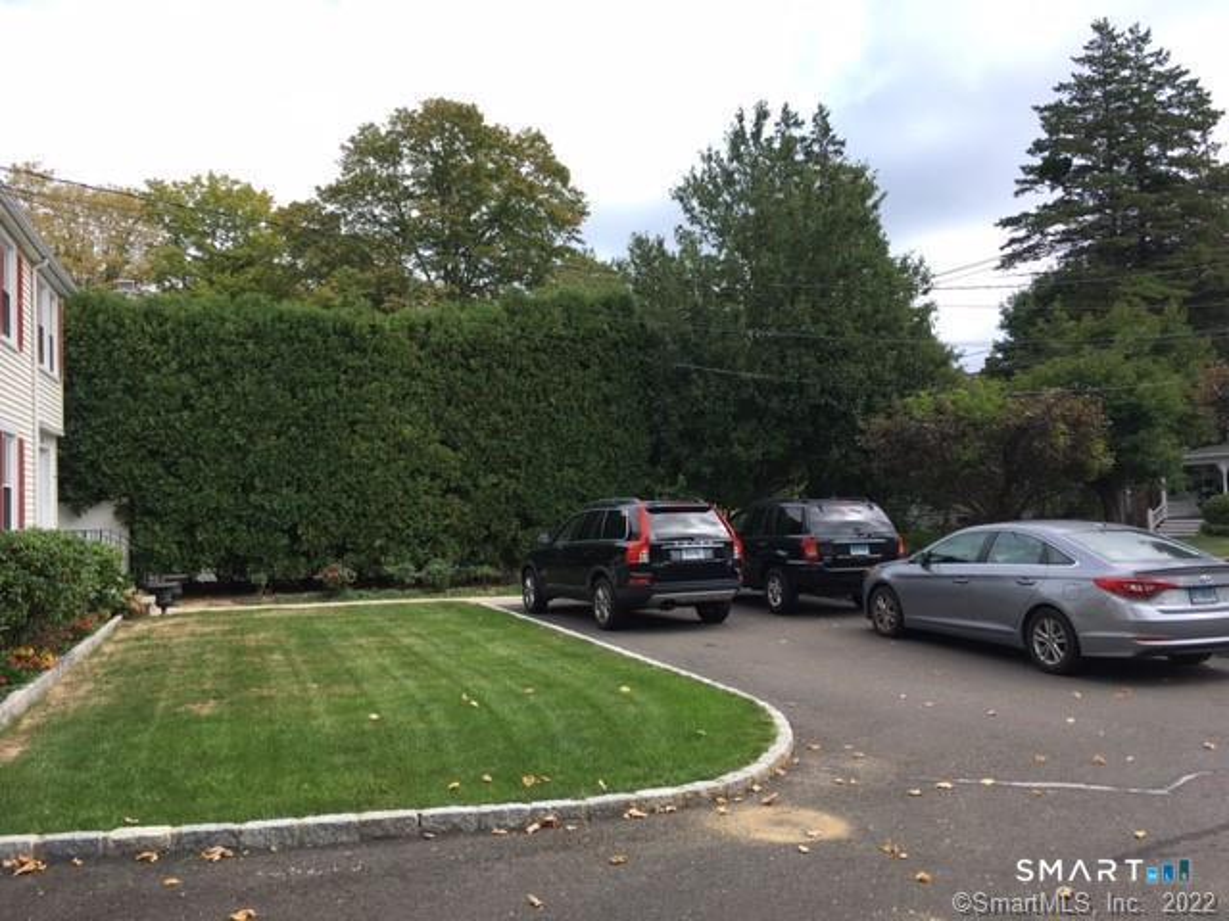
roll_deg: +1.0
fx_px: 1030
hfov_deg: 61.7
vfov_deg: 48.2
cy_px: 460
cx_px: 614
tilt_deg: +3.0
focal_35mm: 29
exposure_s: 1/651
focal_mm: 4.15
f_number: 2.2
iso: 25
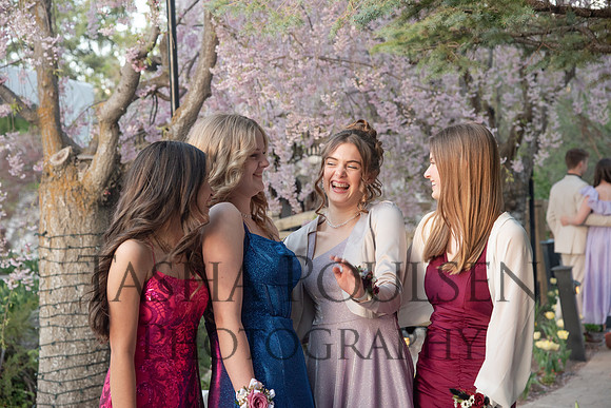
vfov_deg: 17.5
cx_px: 306
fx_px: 1324
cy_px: 204
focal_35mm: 78
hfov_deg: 26.0
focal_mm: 78
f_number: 5.6
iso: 800
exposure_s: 1/125
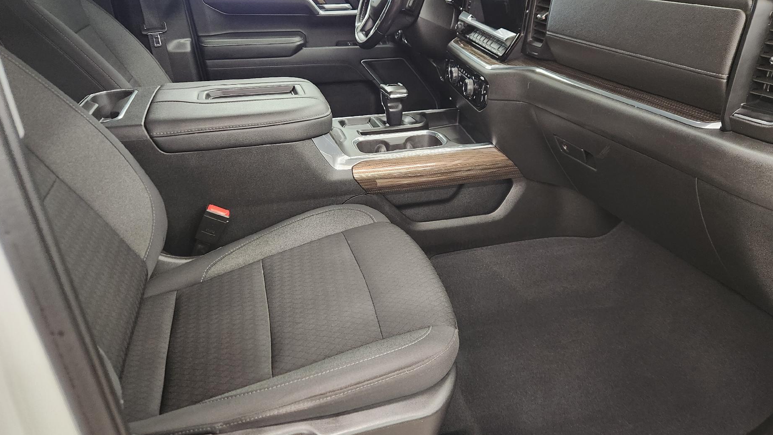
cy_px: 185
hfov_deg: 71.9
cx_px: 395
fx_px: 533
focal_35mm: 26
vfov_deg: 44.3
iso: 640
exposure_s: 1/60
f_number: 1.8
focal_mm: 5.4
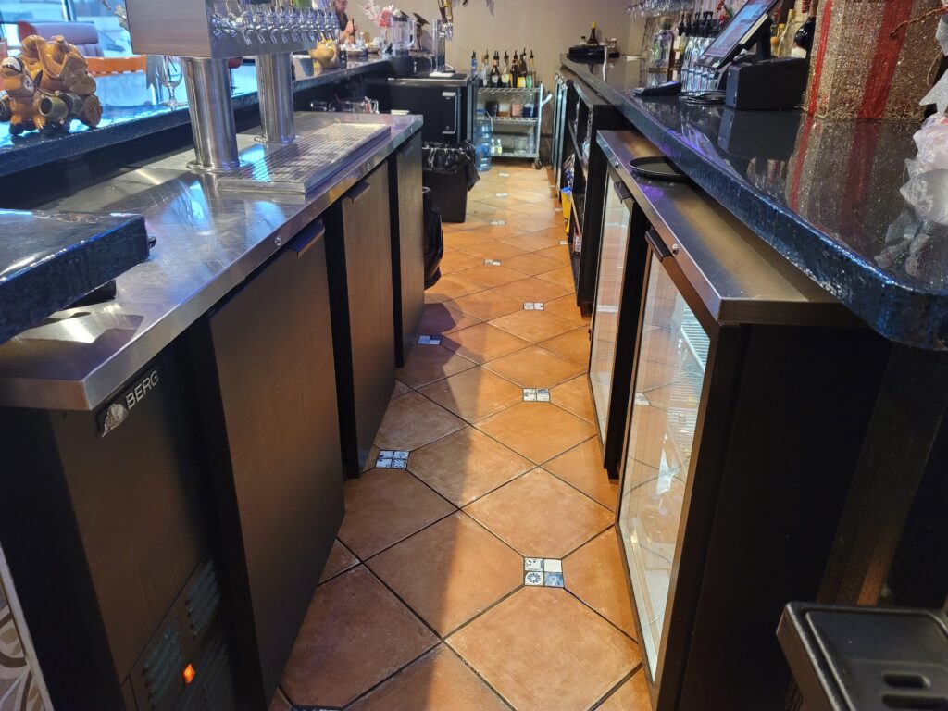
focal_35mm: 25
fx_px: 685
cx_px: 474
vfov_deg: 54.9
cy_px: 356
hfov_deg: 69.4
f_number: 1.8
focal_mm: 7
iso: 640
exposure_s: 1/40
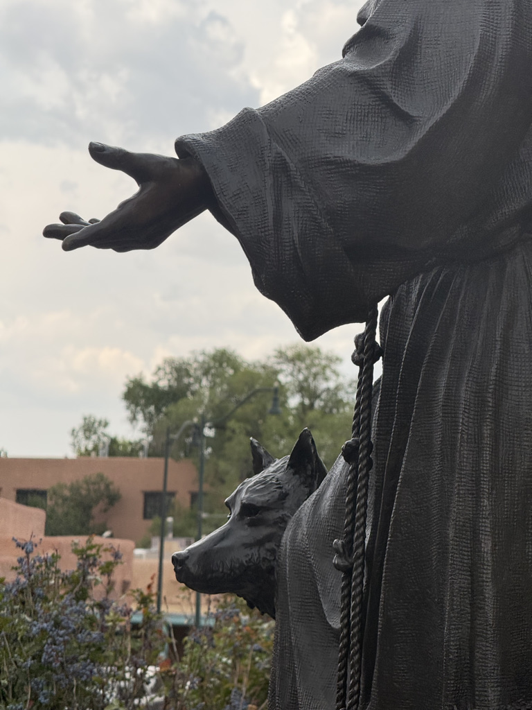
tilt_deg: +5.6
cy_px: 355
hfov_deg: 12.3
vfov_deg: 16.4
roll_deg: -2.8
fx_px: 2459
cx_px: 266
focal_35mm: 120
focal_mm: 15.66
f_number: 2.8
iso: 50
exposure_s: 1/776
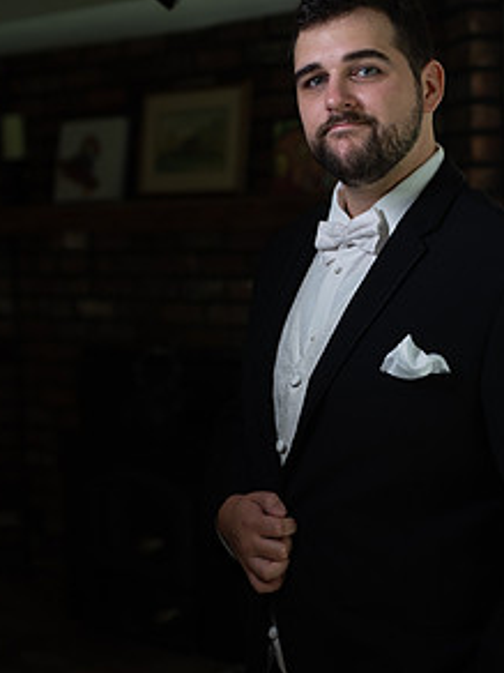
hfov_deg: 19.8
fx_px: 1437
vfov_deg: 26.3
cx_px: 328
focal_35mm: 74
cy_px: 383
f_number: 2.8
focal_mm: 50
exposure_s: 1/400
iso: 1000
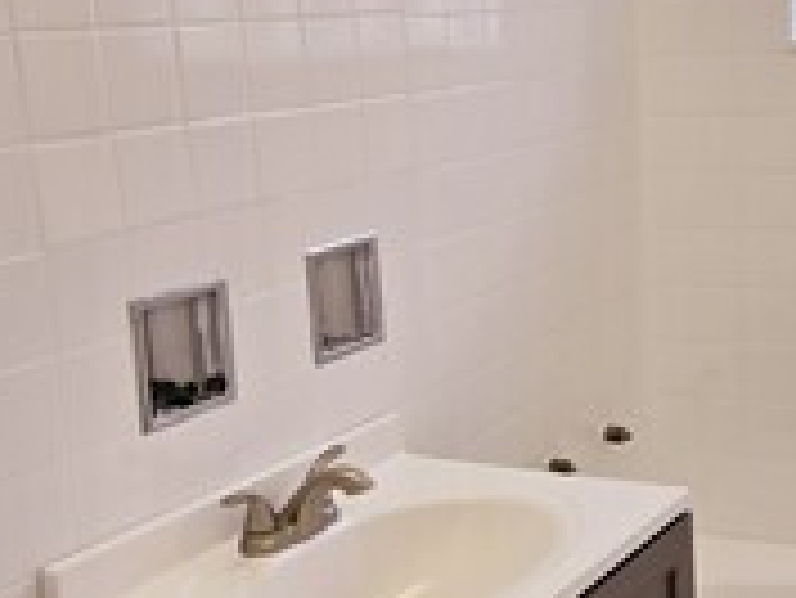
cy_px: 270
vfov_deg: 22.6
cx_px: 672
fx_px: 1496
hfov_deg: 28.9
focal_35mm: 65
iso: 25
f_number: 1.8
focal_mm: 5.4
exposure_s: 1/159
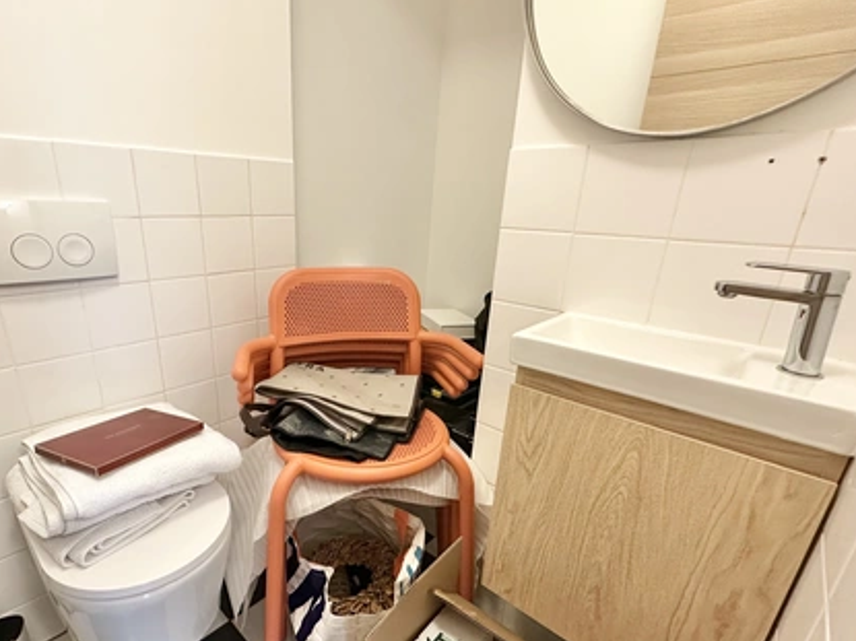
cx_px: 364
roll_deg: -2.3
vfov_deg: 71.2
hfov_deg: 87.2
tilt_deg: -19.7
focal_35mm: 18
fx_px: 445
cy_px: 363
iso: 500
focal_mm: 2.22
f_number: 2.2
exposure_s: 1/50
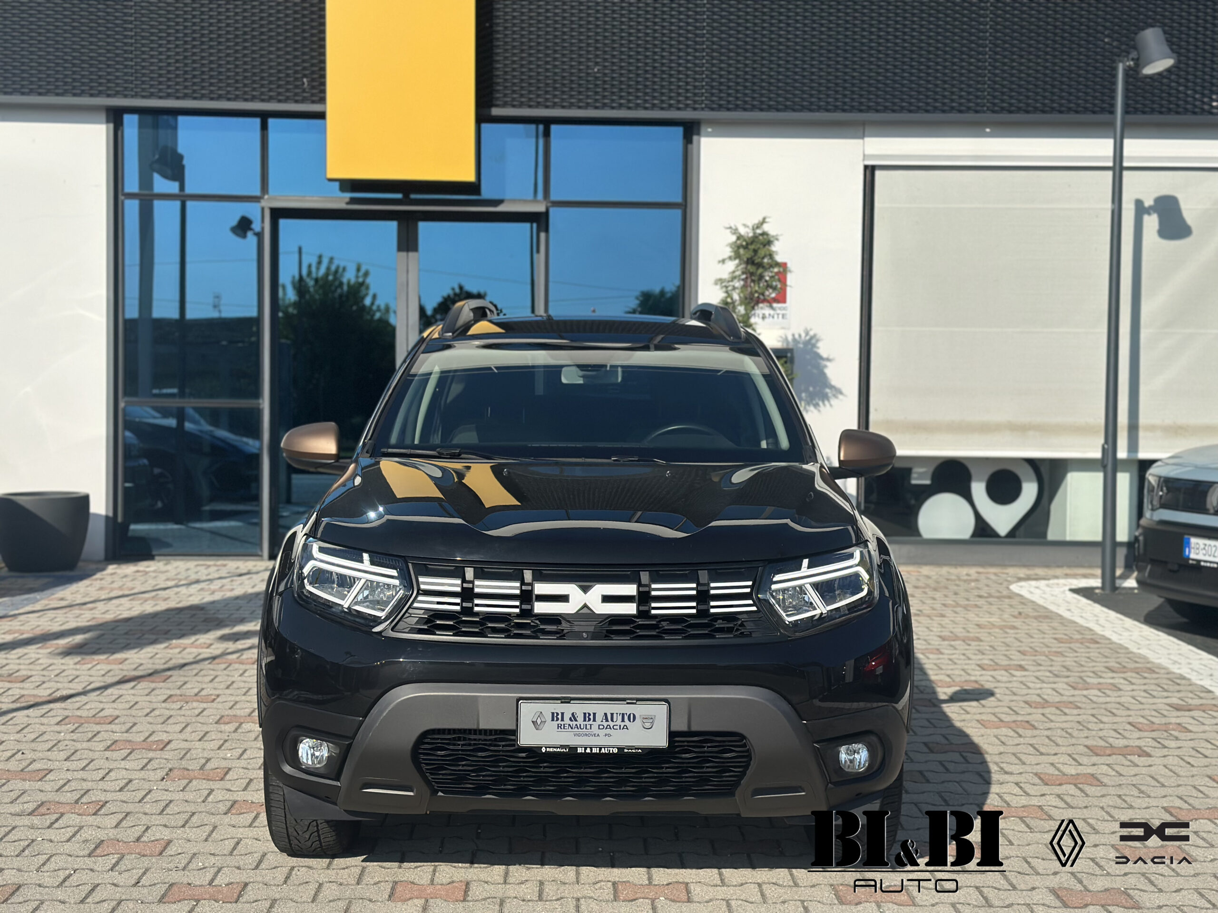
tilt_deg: -1.1
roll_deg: -0.9
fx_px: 1689
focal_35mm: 48
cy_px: 456
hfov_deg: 39.7
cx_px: 609
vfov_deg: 30.3
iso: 100
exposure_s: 1/8929
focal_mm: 6.86
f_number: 1.78
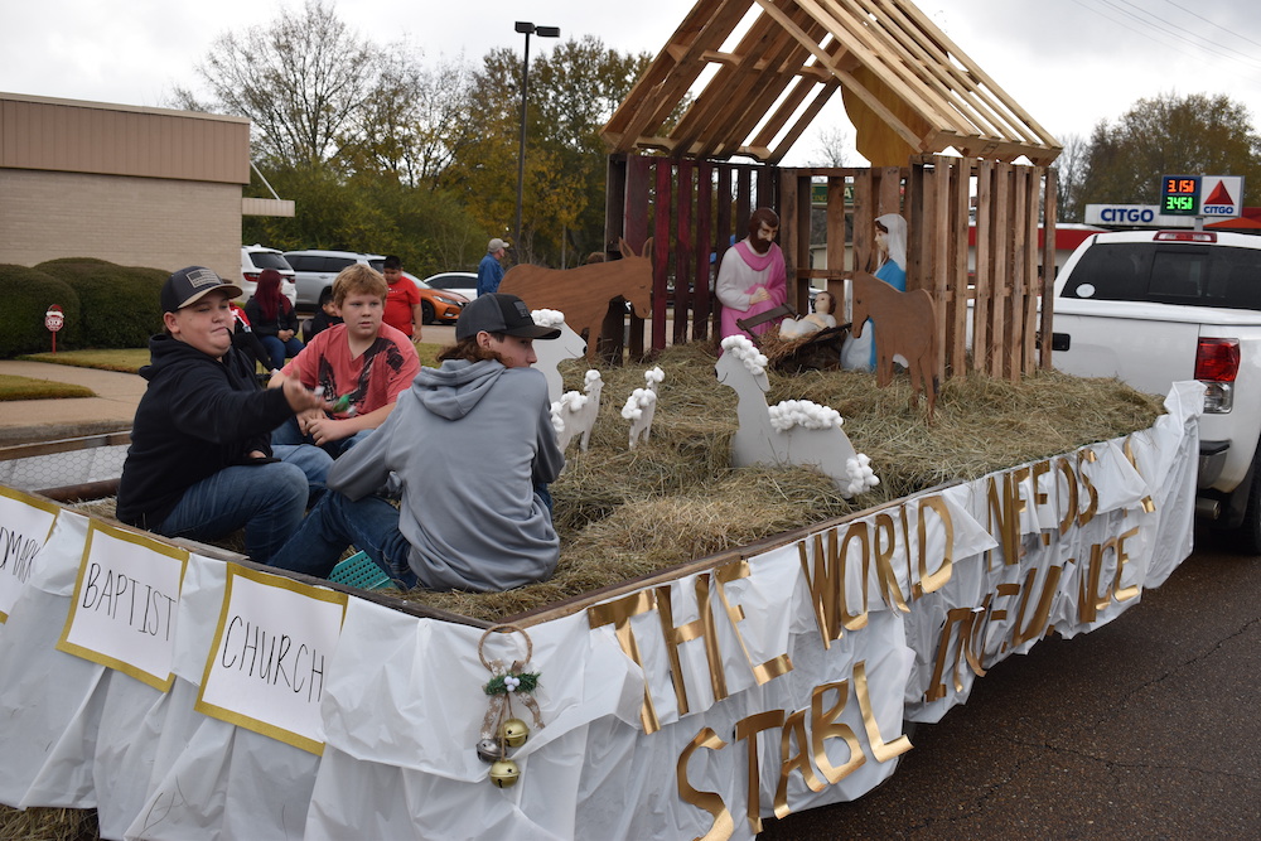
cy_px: 420
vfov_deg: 33.0
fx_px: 1419
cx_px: 630
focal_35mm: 40
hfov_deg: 47.9
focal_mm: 27
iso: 200
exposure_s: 1/250
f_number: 5.6
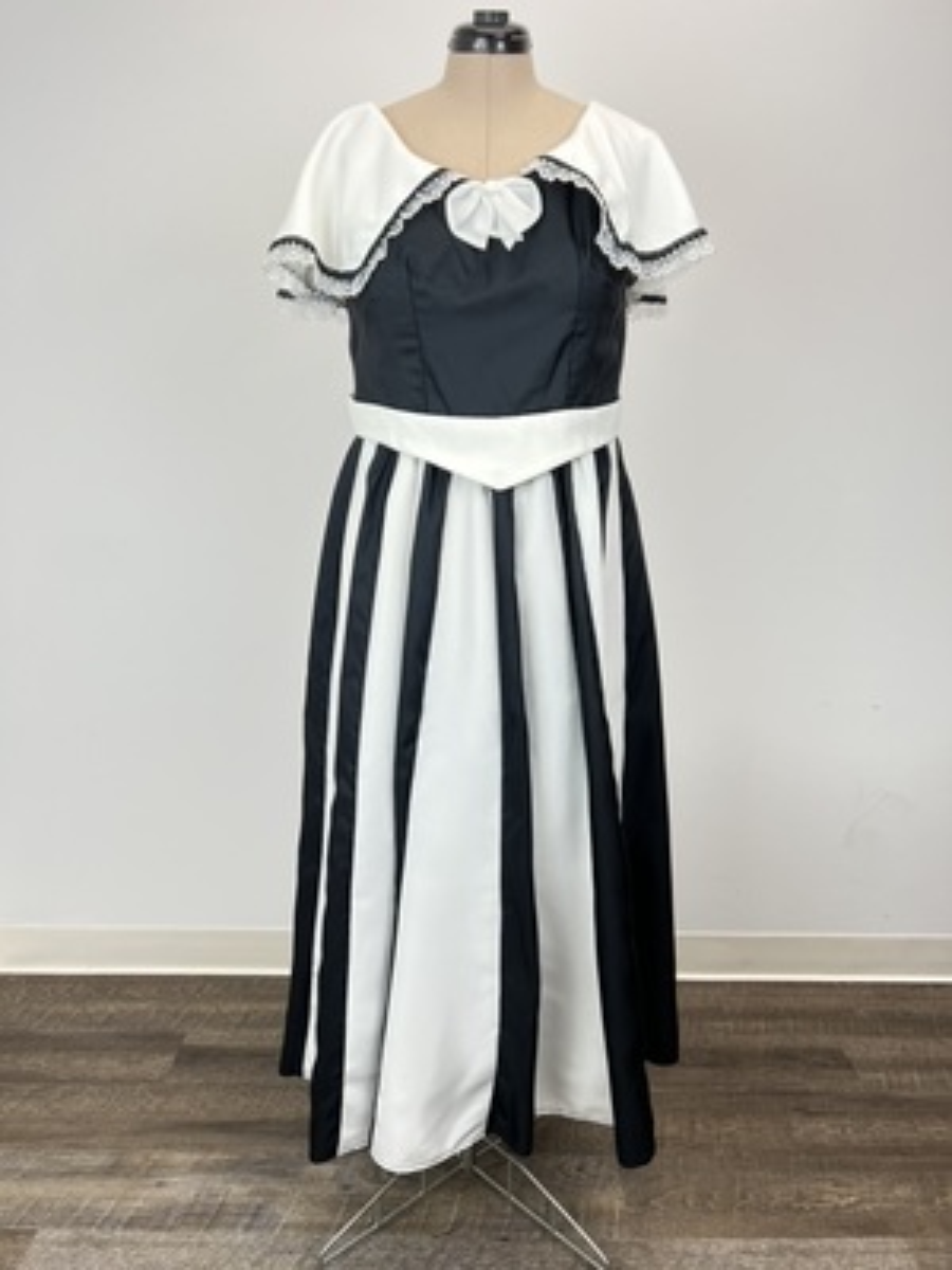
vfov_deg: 67.3
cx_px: 476
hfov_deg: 53.1
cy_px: 635
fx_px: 953
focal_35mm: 26
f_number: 1.5
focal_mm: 5.7
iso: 50
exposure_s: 1/120
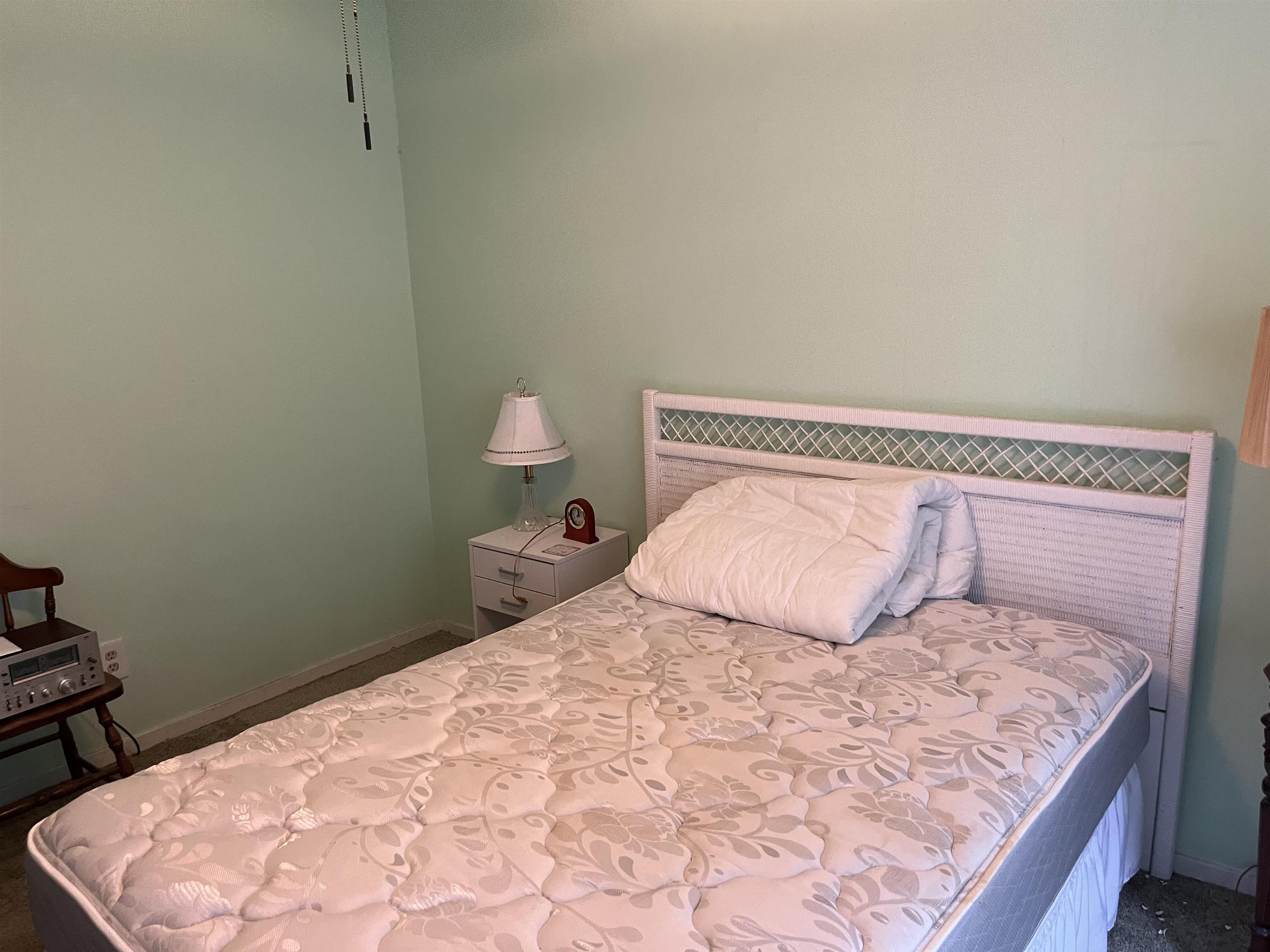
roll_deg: +2.0
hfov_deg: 67.3
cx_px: 635
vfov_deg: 53.1
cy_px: 476
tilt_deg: -12.1
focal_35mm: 26
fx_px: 954
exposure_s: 1/60
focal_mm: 5.1
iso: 250
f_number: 1.6
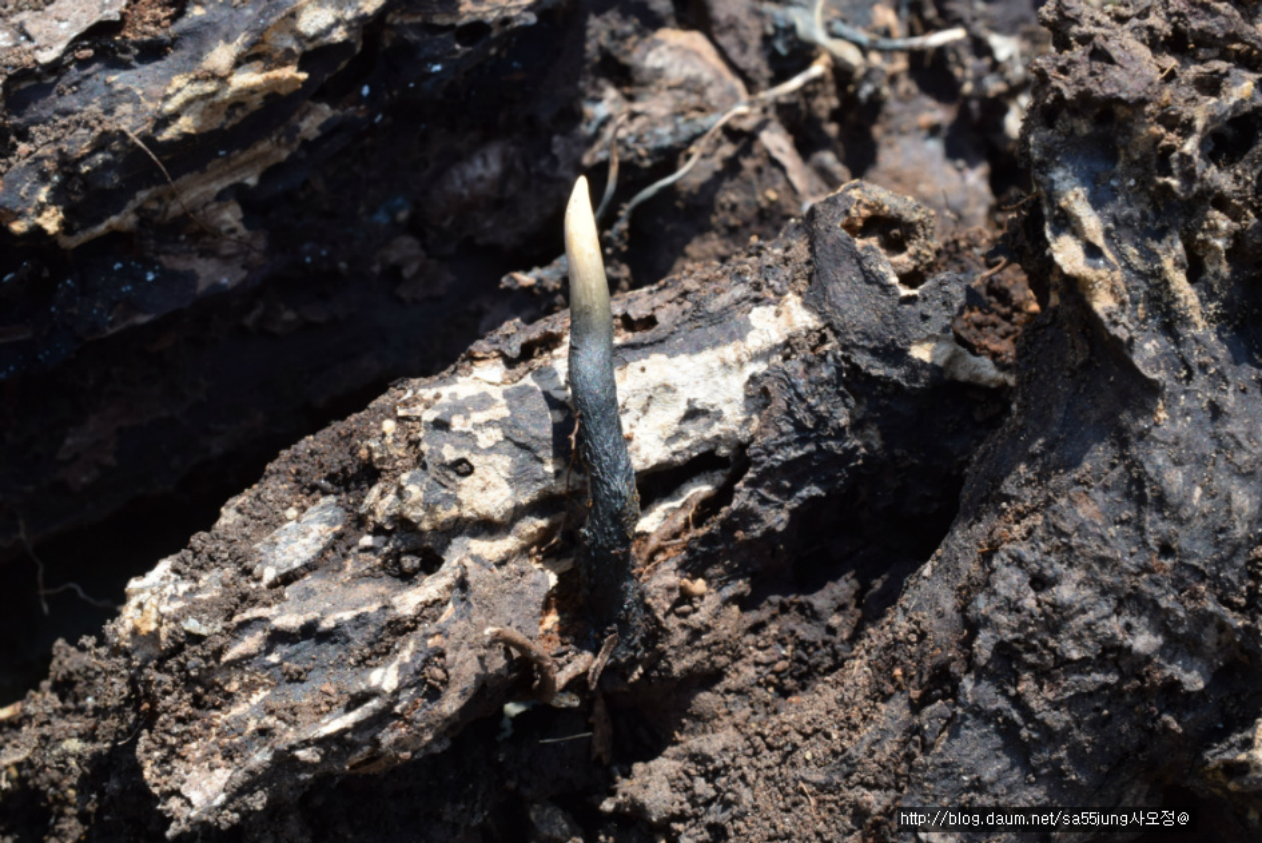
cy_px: 422
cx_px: 631
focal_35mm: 60
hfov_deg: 33.4
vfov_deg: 22.6
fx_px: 2104
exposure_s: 1/6
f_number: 25
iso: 125
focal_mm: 40
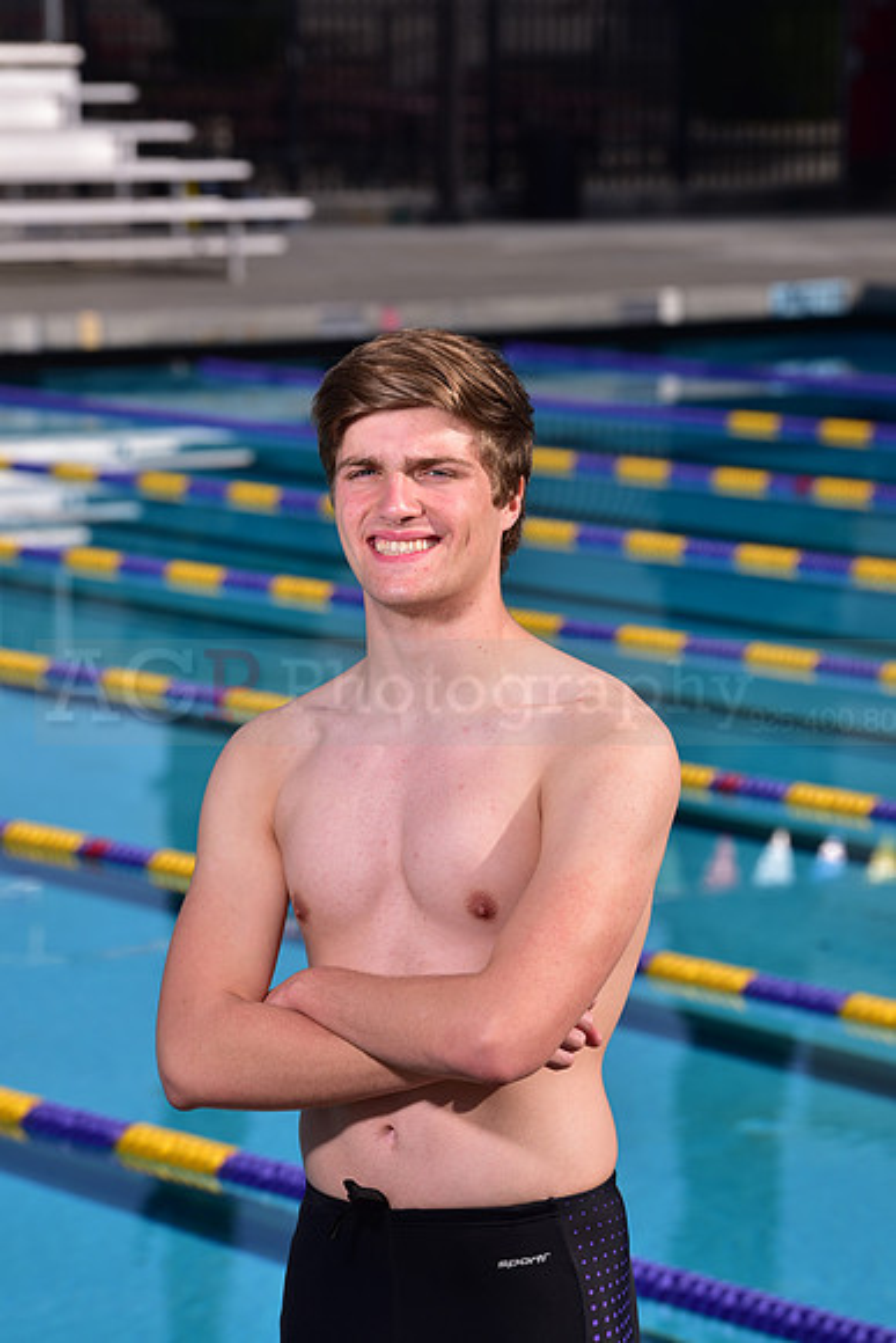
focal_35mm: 170
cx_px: 448
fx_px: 6342
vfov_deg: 12.1
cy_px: 672
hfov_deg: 8.1
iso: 80
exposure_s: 1/250
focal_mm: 170
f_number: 9
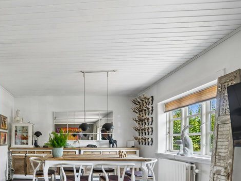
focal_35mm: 23
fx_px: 160
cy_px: 137
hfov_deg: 67.9
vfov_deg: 55.9
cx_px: 53
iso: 160
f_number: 5
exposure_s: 1/20
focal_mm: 14
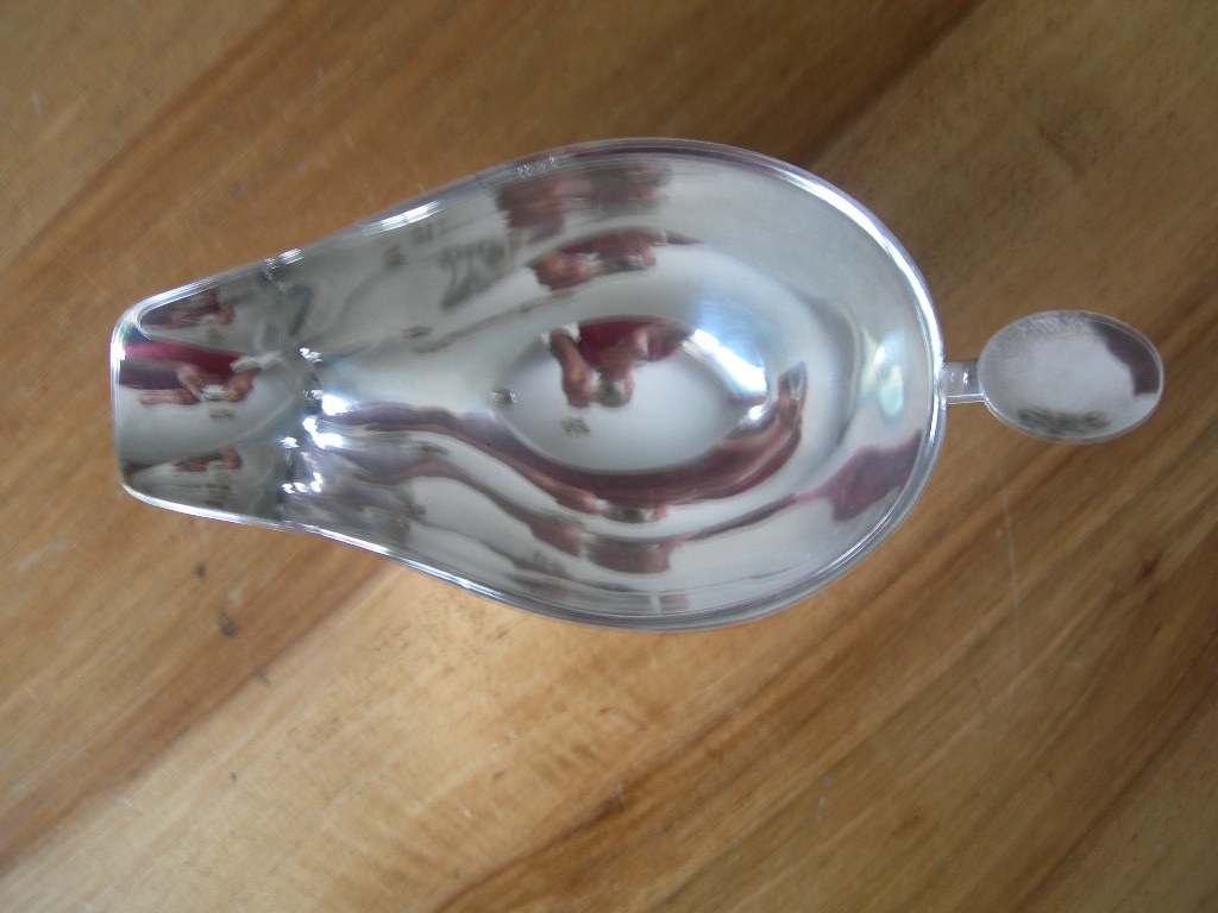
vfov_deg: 37.7
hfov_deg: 49.0
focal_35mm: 38
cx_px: 609
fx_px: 1337
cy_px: 456
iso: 50
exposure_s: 1/3.3
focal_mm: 7.8
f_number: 2.8
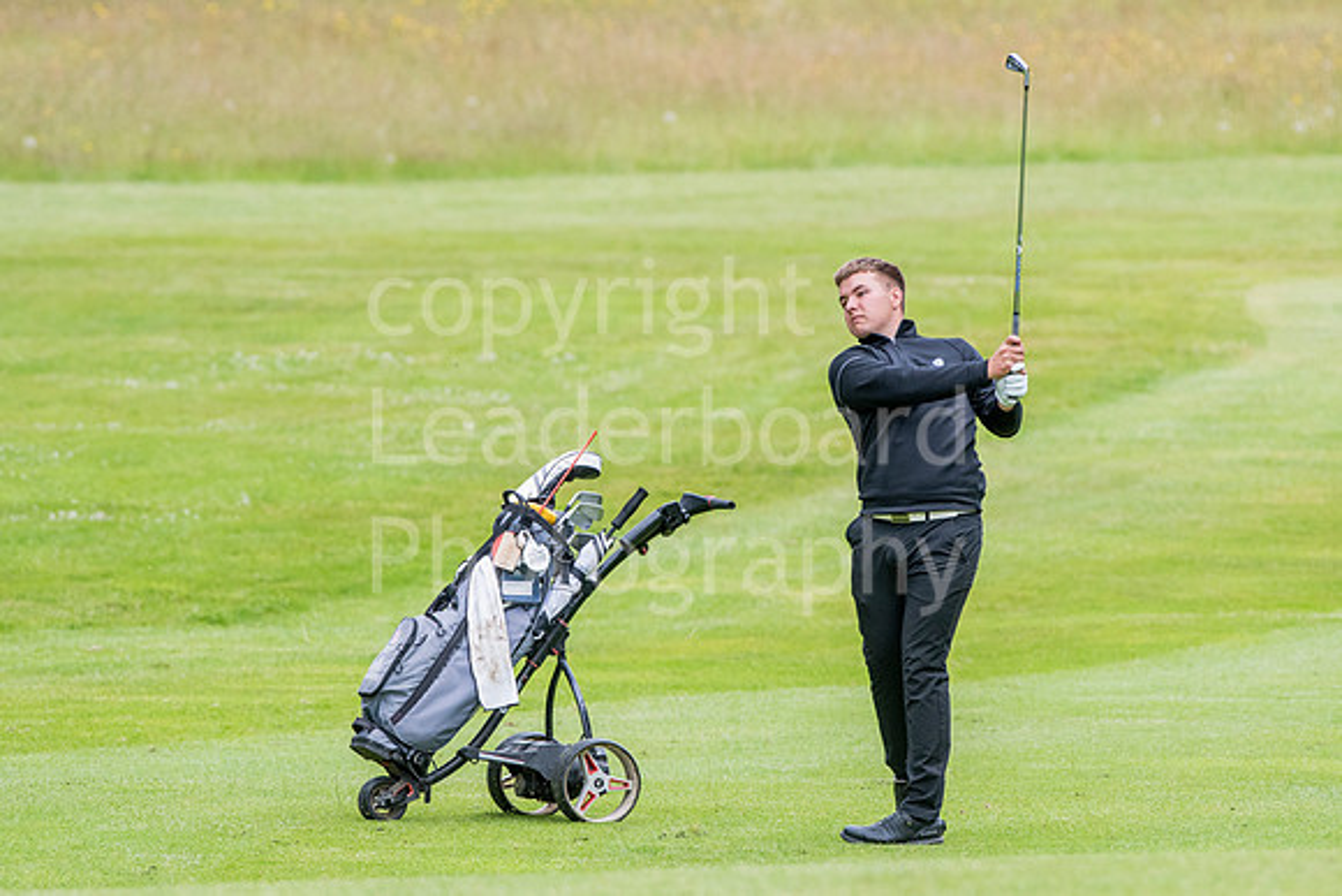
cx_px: 671
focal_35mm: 570
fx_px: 21252
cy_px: 448
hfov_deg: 3.6
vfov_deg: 2.4
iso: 1000
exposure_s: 1/1000
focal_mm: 380
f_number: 6.3
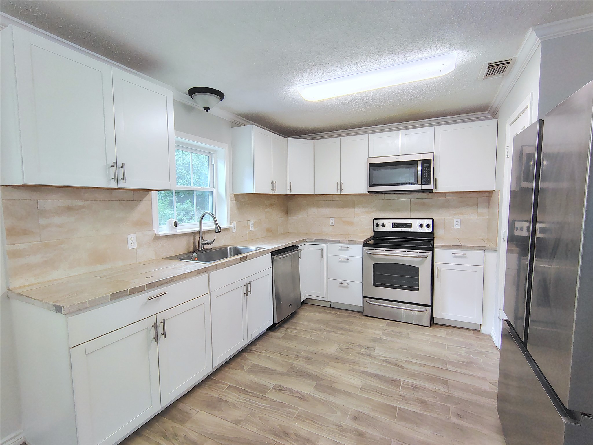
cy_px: 222
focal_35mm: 16
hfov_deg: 94.5
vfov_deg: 78.1
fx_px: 274
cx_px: 296
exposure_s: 1/60
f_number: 2.2
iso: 485
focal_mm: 2.13
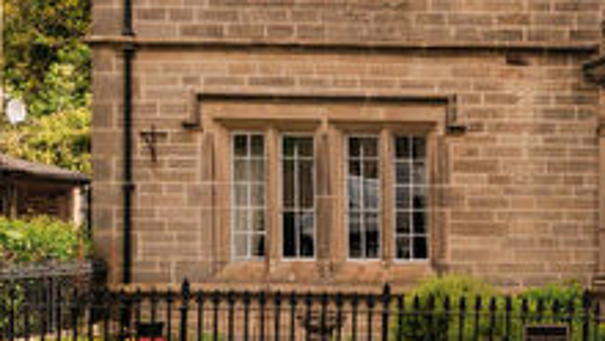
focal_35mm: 80
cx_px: 858
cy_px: -65
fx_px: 1284
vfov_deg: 14.7
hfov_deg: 22.6
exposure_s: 1/800
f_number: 9
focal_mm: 24
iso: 200
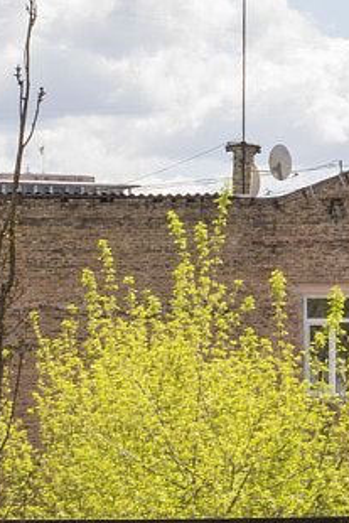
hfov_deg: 5.3
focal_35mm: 258
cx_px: 580
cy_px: 145
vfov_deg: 8.0
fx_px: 3747
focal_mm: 50
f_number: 16
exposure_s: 1/80
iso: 200
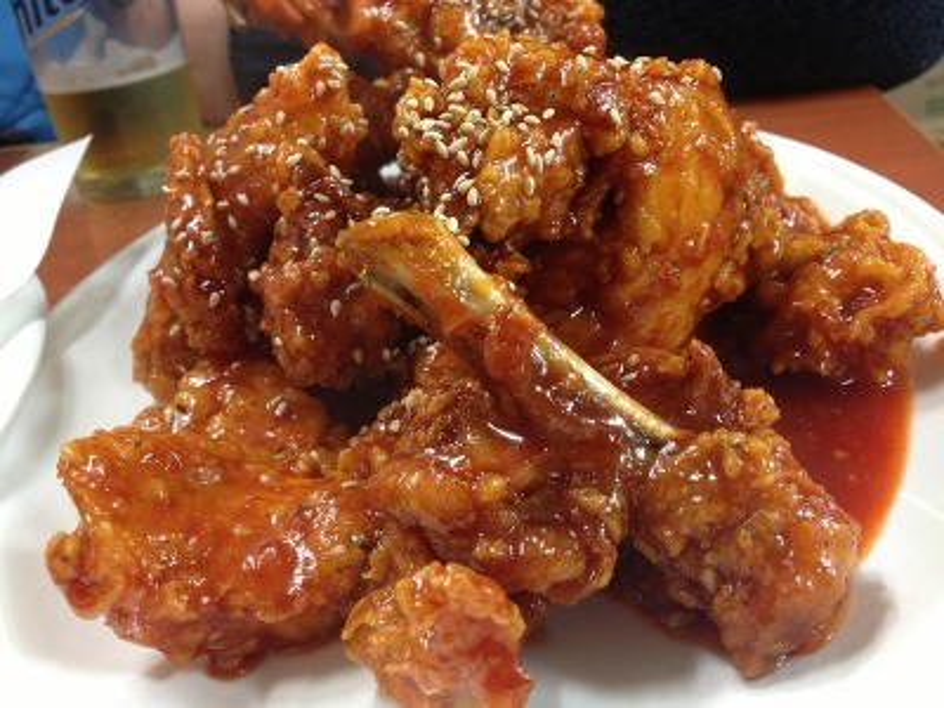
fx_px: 954
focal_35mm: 35
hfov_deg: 52.6
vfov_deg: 40.7
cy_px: 354
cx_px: 472
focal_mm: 4.28
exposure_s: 1/20
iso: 160
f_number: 2.4
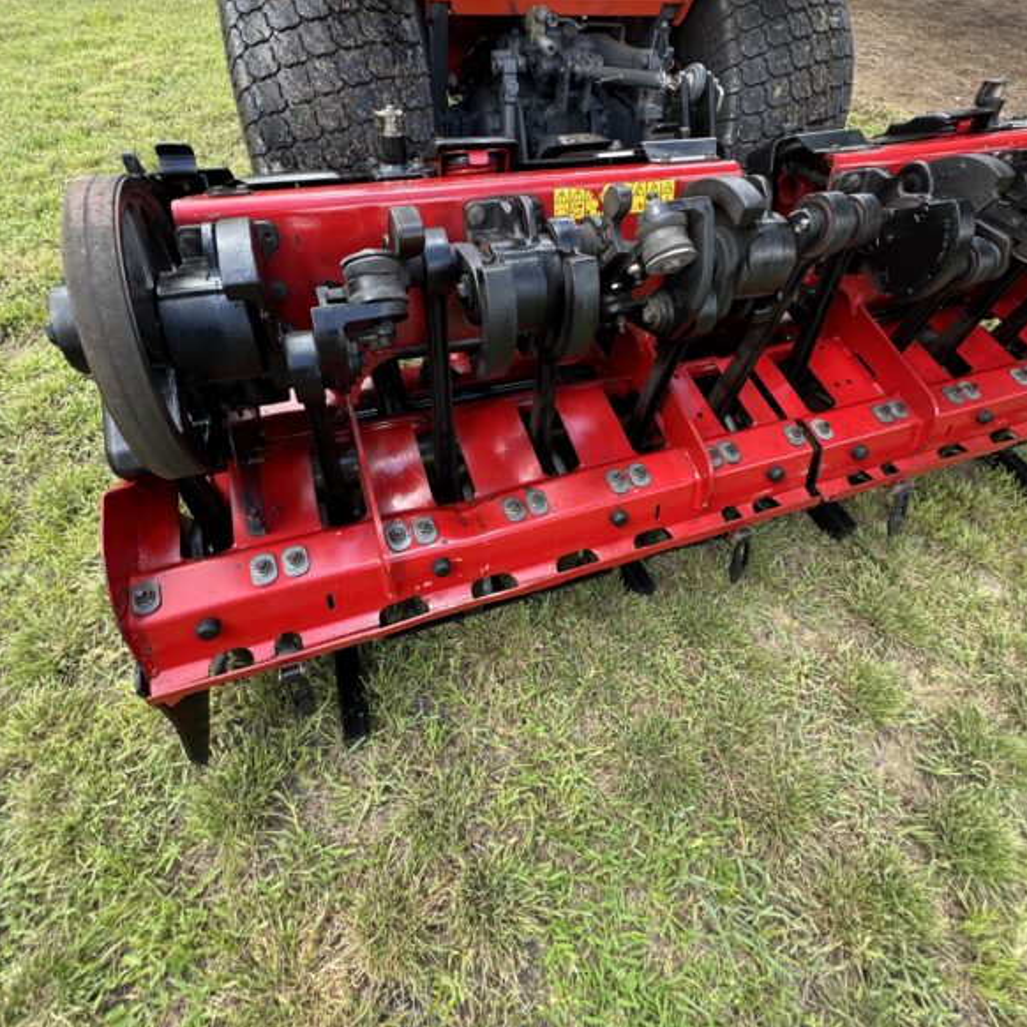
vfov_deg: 83.4
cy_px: 436
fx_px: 571
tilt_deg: -48.7
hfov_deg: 84.0
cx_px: 512
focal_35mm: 17
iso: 80
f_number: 2.2
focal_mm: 2.22
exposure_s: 1/99
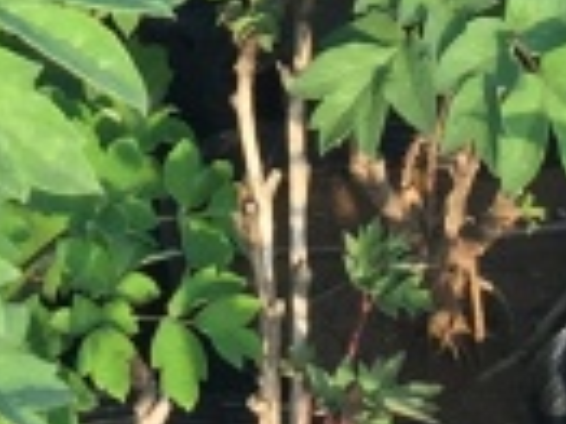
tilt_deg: -29.6
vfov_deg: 6.0
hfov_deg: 8.4
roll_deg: -0.7
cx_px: 194
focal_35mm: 237
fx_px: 3872
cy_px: -673
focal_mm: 4.15
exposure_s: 1/395
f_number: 2.2
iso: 32
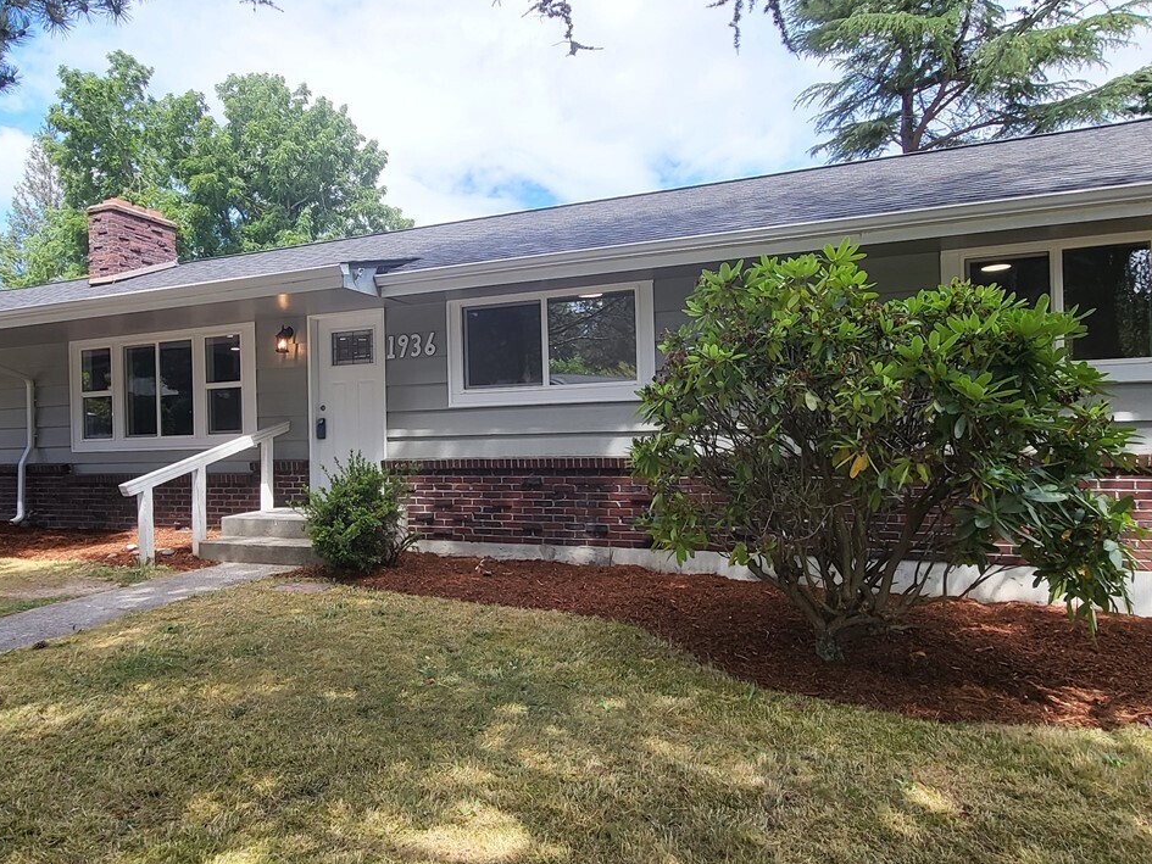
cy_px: 429
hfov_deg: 76.0
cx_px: 499
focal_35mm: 22
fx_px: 732
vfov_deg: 61.1
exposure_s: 1/231
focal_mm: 1.74
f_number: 2.2
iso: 32
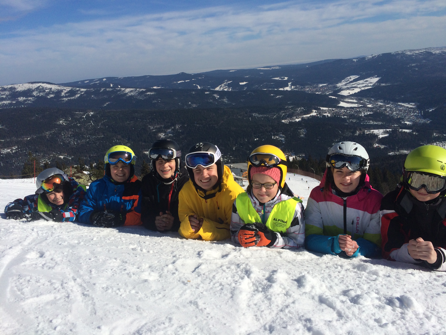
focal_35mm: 29
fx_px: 374
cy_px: 168
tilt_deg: -17.4
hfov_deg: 61.7
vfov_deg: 48.2
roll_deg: +5.4
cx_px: 223
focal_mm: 4.15
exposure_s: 1/5128
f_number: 2.2
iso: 32
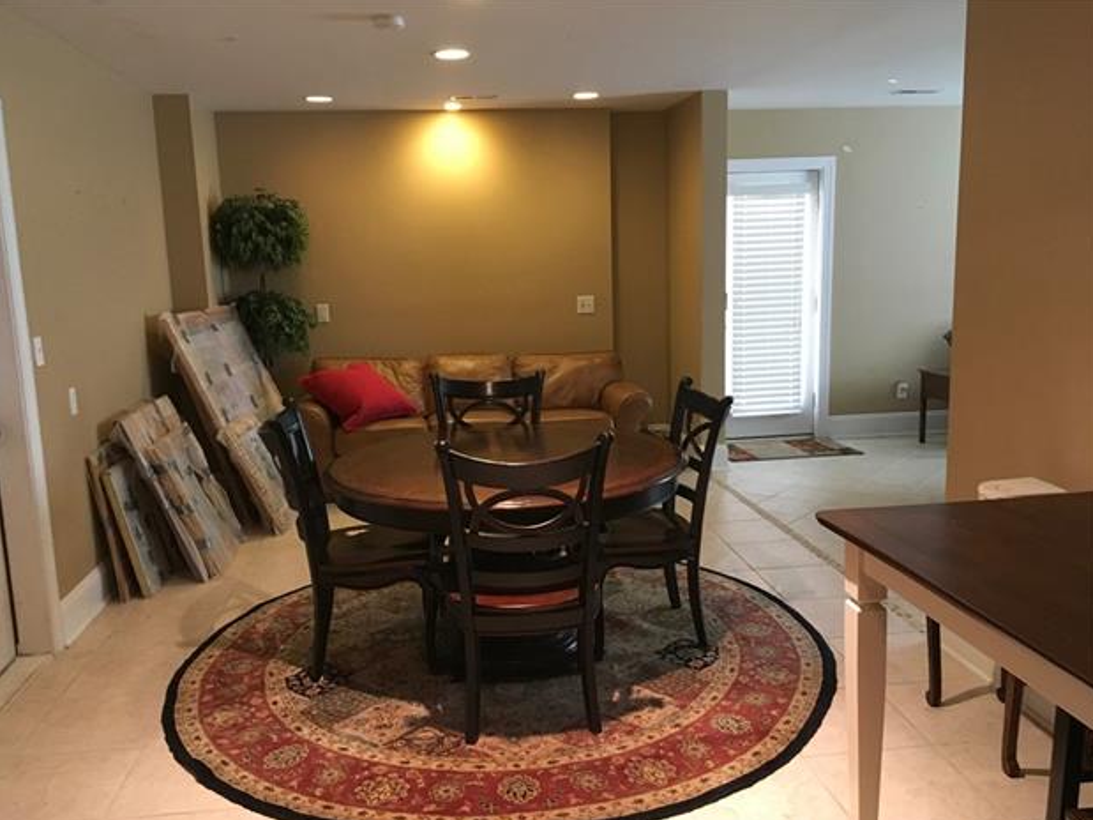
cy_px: 421
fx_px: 947
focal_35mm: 30
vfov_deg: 46.8
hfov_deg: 60.0
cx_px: 535
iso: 200
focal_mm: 4.15
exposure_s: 1/15
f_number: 2.2
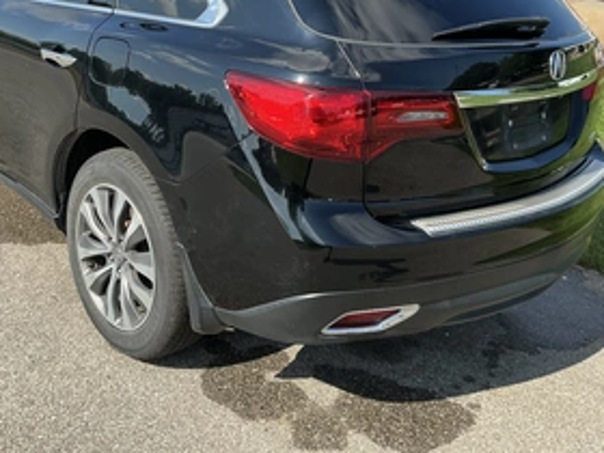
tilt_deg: -17.6
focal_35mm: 40
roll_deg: -1.5
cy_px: 138
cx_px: 235
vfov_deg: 35.5
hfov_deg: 46.5
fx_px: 698
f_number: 1.8
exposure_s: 1/883
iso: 25
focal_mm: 3
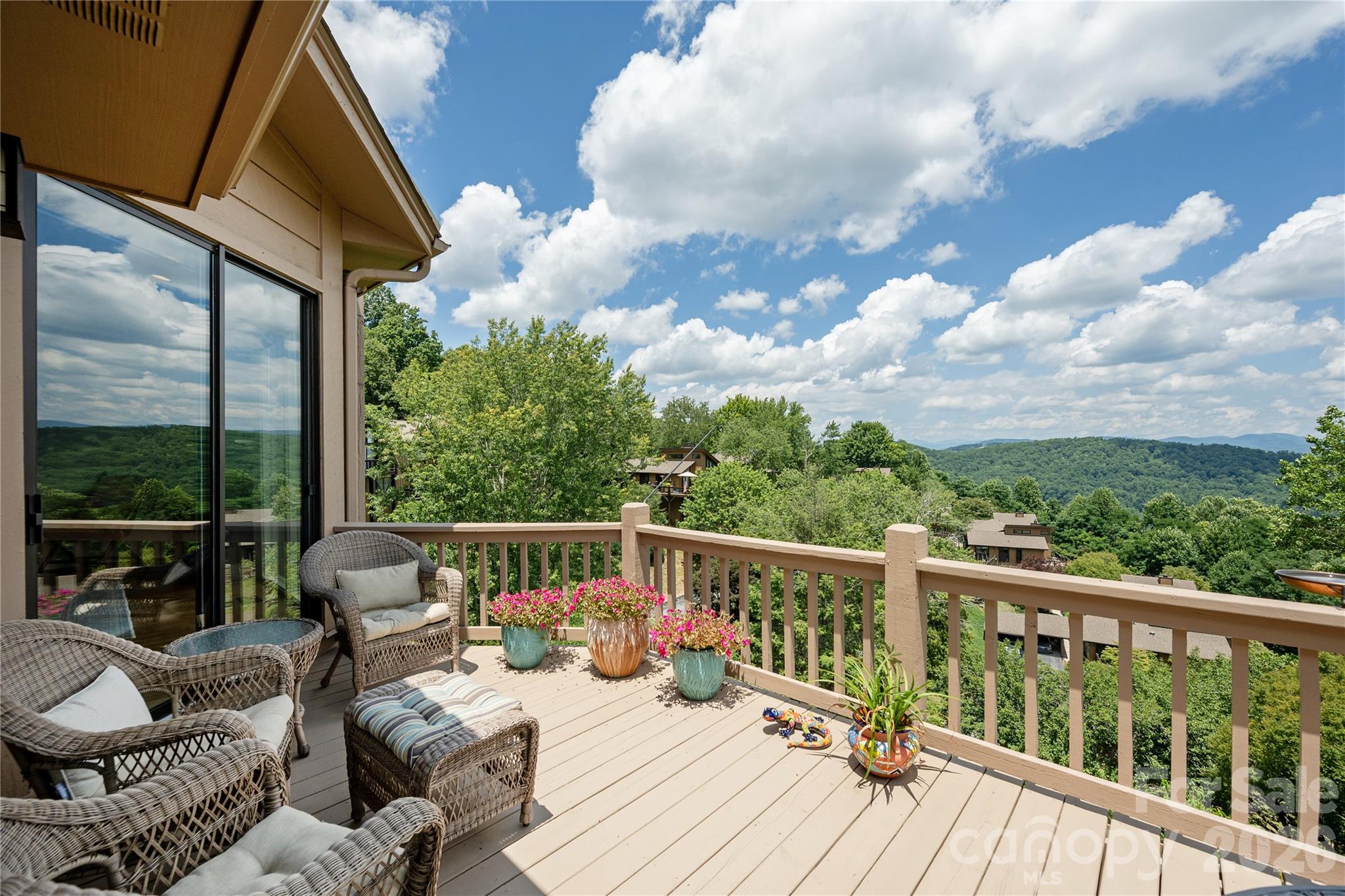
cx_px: 672
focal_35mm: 14
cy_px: 448
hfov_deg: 104.3
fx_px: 523
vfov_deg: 81.2
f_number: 7.1
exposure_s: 1/1000
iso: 320
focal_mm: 14
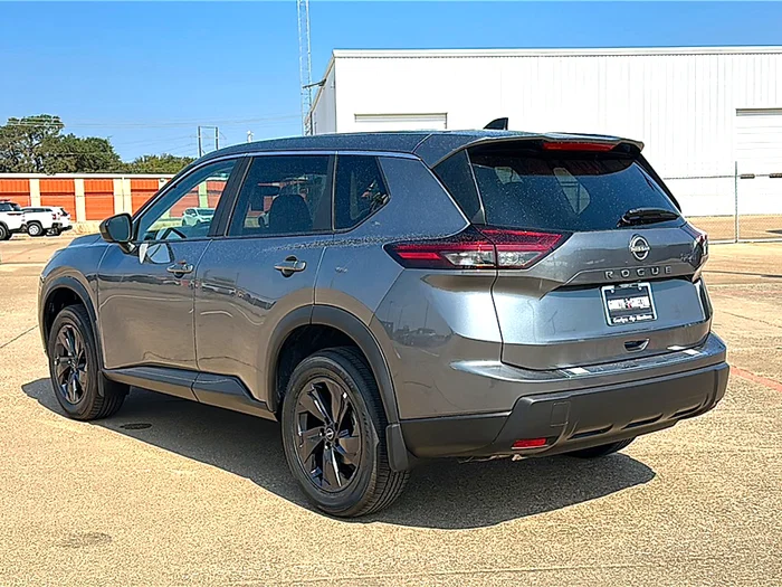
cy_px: 294
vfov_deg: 37.7
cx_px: 391
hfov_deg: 49.0
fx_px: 858
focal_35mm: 38
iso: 80
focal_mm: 6.86
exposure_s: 1/4587
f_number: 1.78
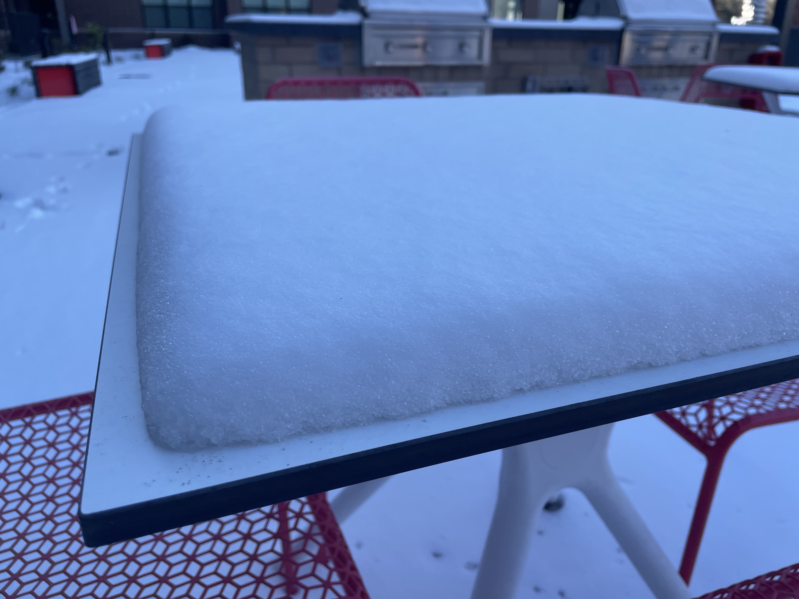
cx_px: 400
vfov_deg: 53.1
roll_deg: -0.4
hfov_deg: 67.3
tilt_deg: -22.0
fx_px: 600
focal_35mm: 26
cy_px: 300
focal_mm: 4.2
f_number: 1.6
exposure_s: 1/818
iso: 32
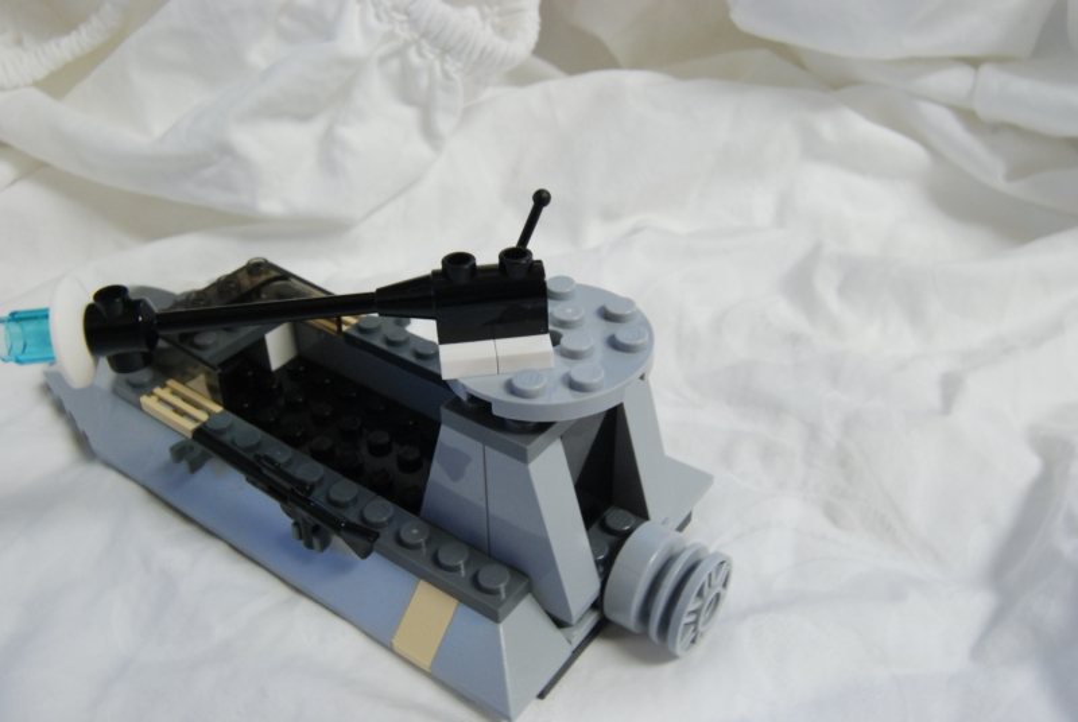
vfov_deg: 38.5
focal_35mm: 34
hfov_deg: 55.0
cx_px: 539
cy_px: 361
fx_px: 1035
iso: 800
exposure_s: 1/4
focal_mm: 23
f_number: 14
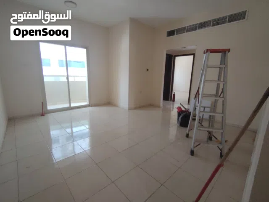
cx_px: 134
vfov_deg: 78.1
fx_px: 124
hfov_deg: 94.5
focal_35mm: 16
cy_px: 101
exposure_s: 1/30
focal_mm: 1.42
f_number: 2.2
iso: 326
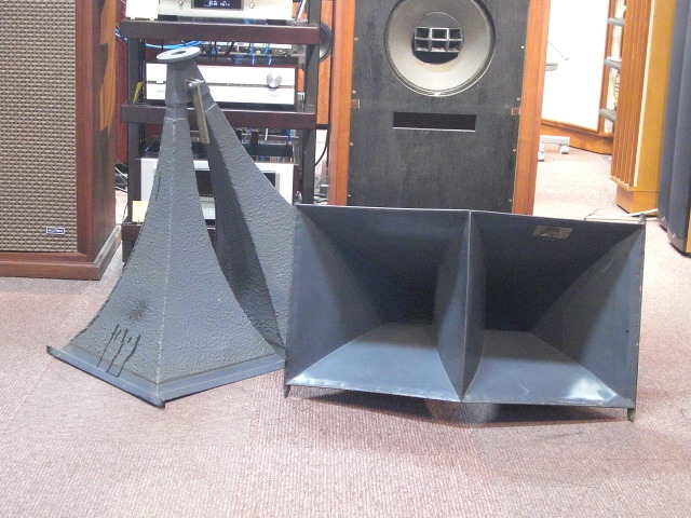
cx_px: 346
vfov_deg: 26.6
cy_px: 259
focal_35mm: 55
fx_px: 1098
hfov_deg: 34.9
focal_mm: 9.8
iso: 800
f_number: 3.6
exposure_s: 1/10
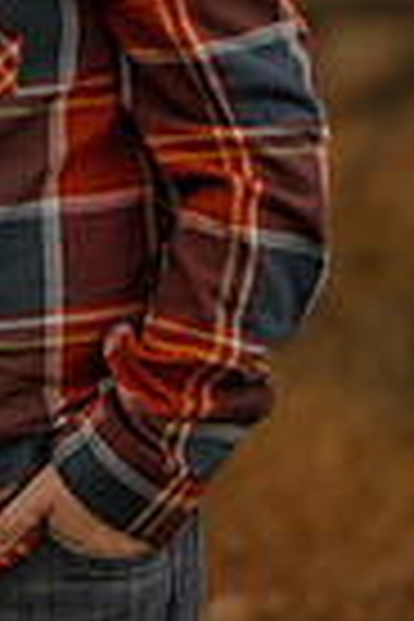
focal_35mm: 415
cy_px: -184
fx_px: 7158
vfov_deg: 4.9
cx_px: -207
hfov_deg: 3.3
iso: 200
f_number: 1.4
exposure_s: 1/400
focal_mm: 85
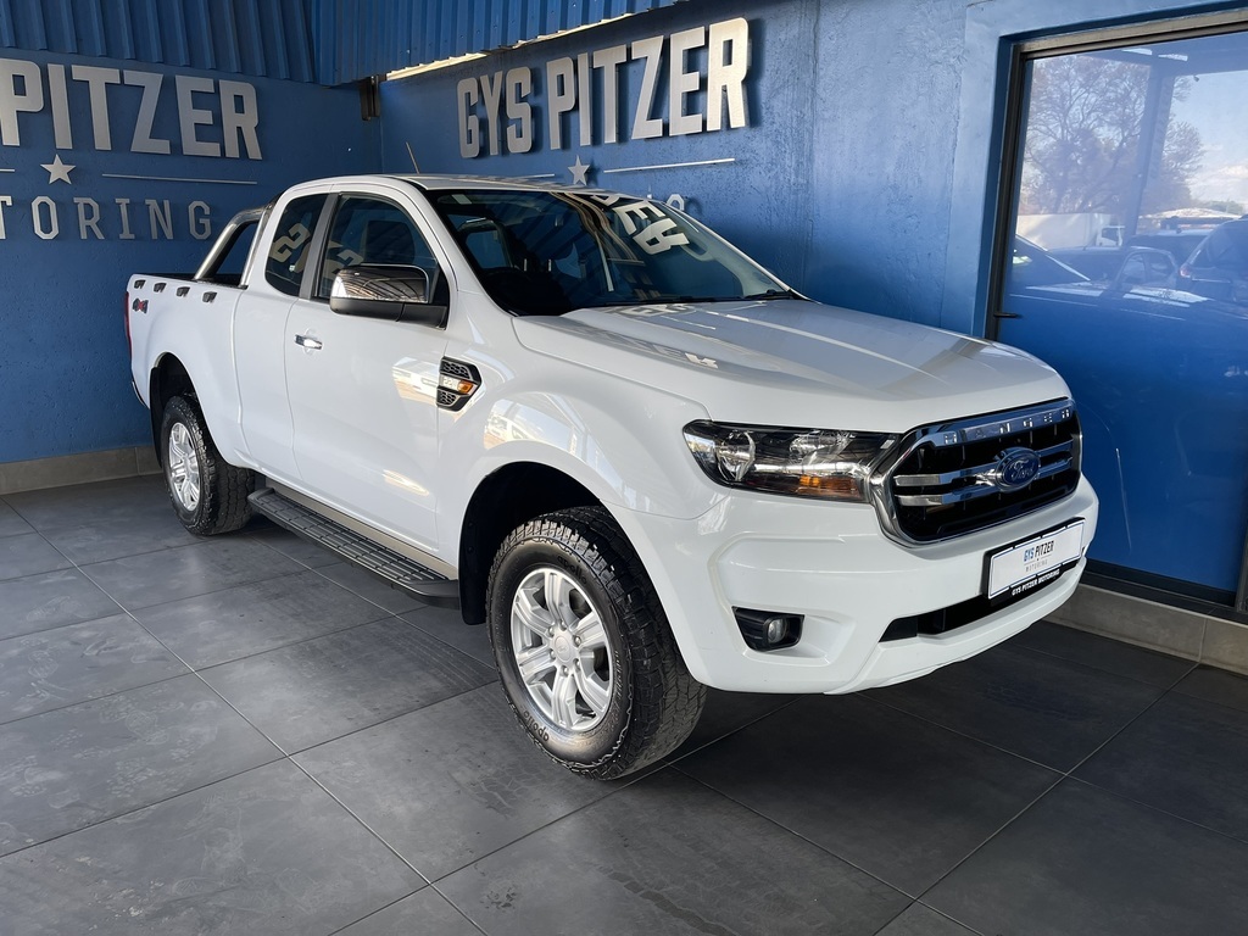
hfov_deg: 69.4
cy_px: 468
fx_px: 901
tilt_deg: -13.9
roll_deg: +0.1
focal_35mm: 25
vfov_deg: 54.9
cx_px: 624
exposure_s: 1/121
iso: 64
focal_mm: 5.1
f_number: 1.6
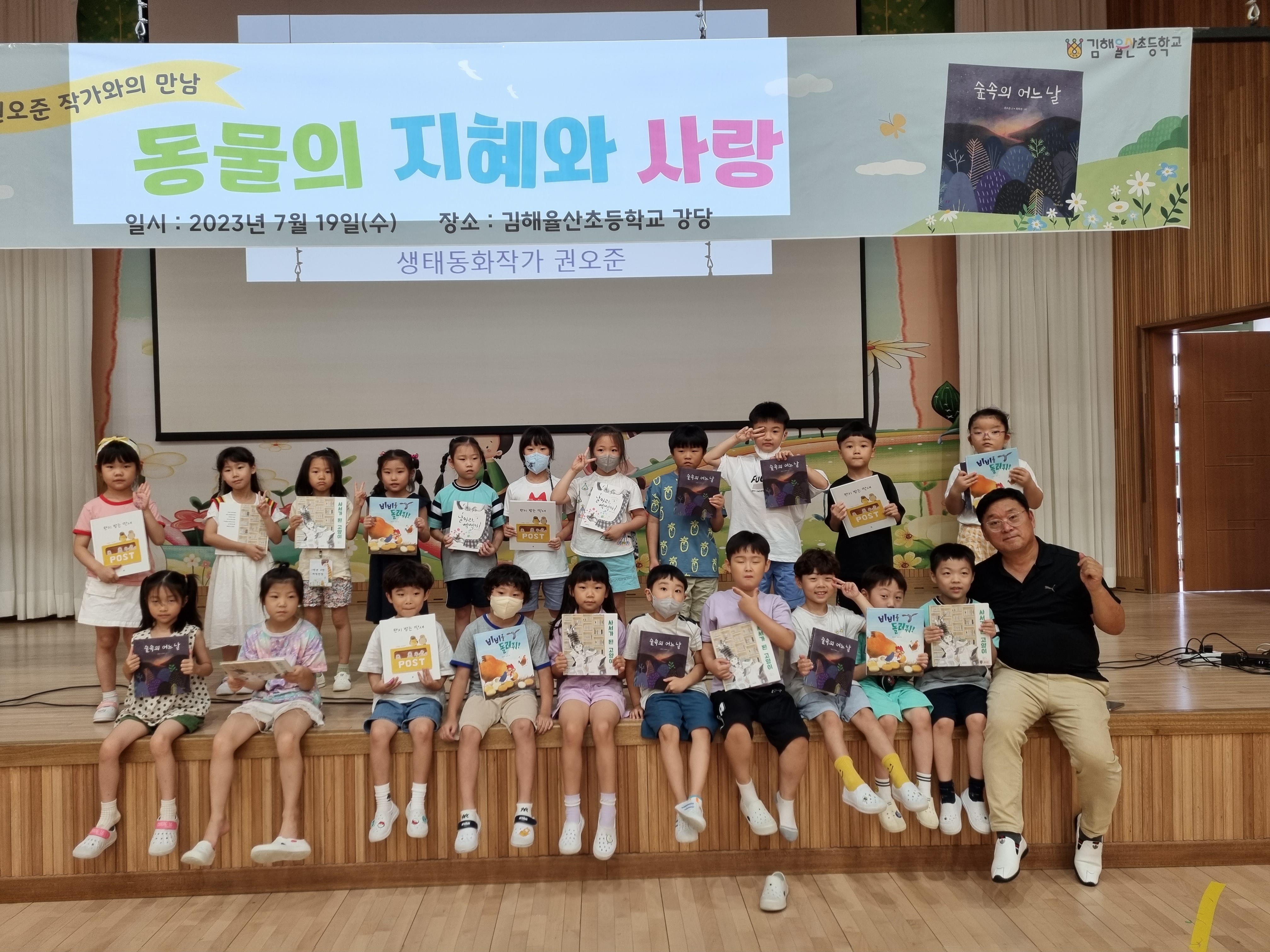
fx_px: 954
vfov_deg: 53.1
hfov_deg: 67.3
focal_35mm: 26
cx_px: 635
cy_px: 476
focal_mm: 5.4
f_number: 1.8
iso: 100
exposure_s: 1/60
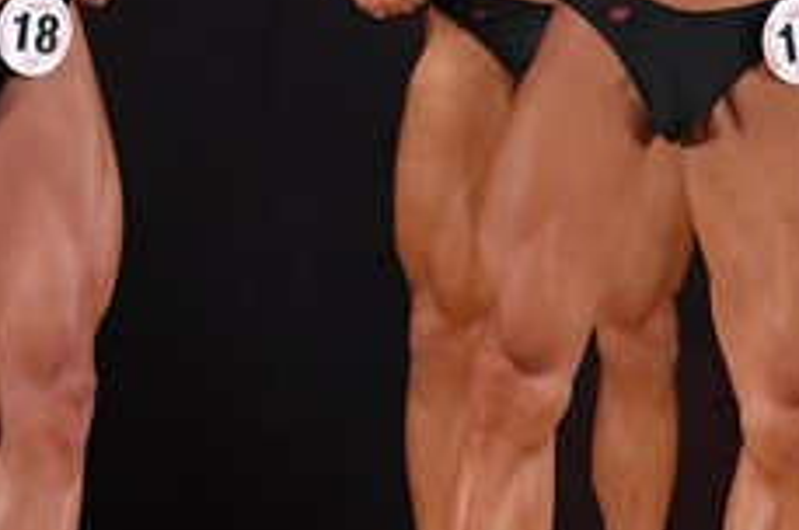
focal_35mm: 813
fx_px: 18018
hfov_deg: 2.5
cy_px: 7
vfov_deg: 1.7
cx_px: -173
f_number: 5.6
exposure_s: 1/400
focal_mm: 160
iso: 3200
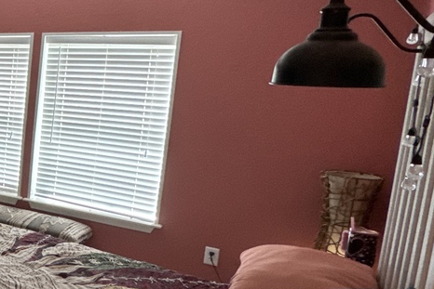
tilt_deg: -8.0
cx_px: -197
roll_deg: -2.2
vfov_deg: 29.9
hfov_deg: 29.3
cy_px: 132
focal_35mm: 45
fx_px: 543
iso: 250
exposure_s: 1/120
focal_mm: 2.22
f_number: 2.2
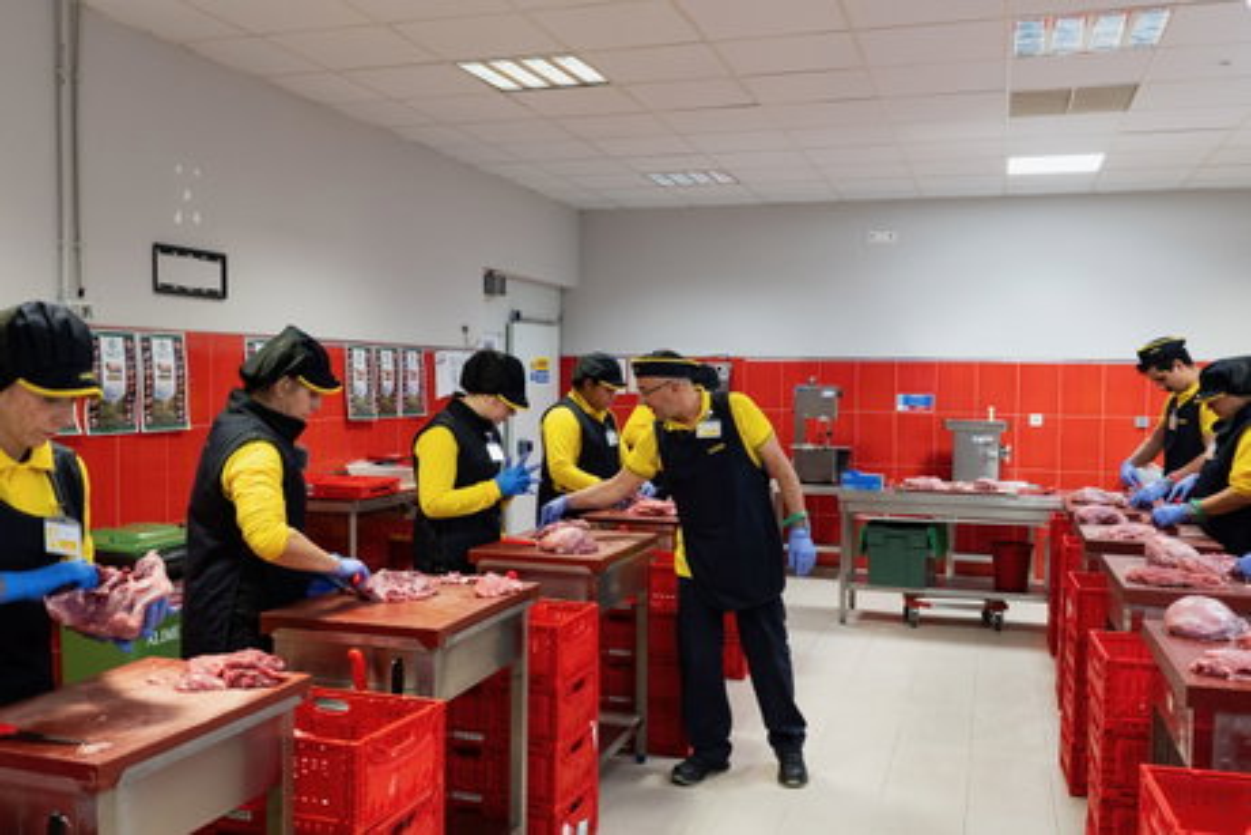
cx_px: 626
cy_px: 418
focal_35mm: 35
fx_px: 1217
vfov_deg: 37.9
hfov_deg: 54.4
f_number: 4
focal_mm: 35
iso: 2500
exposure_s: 1/100
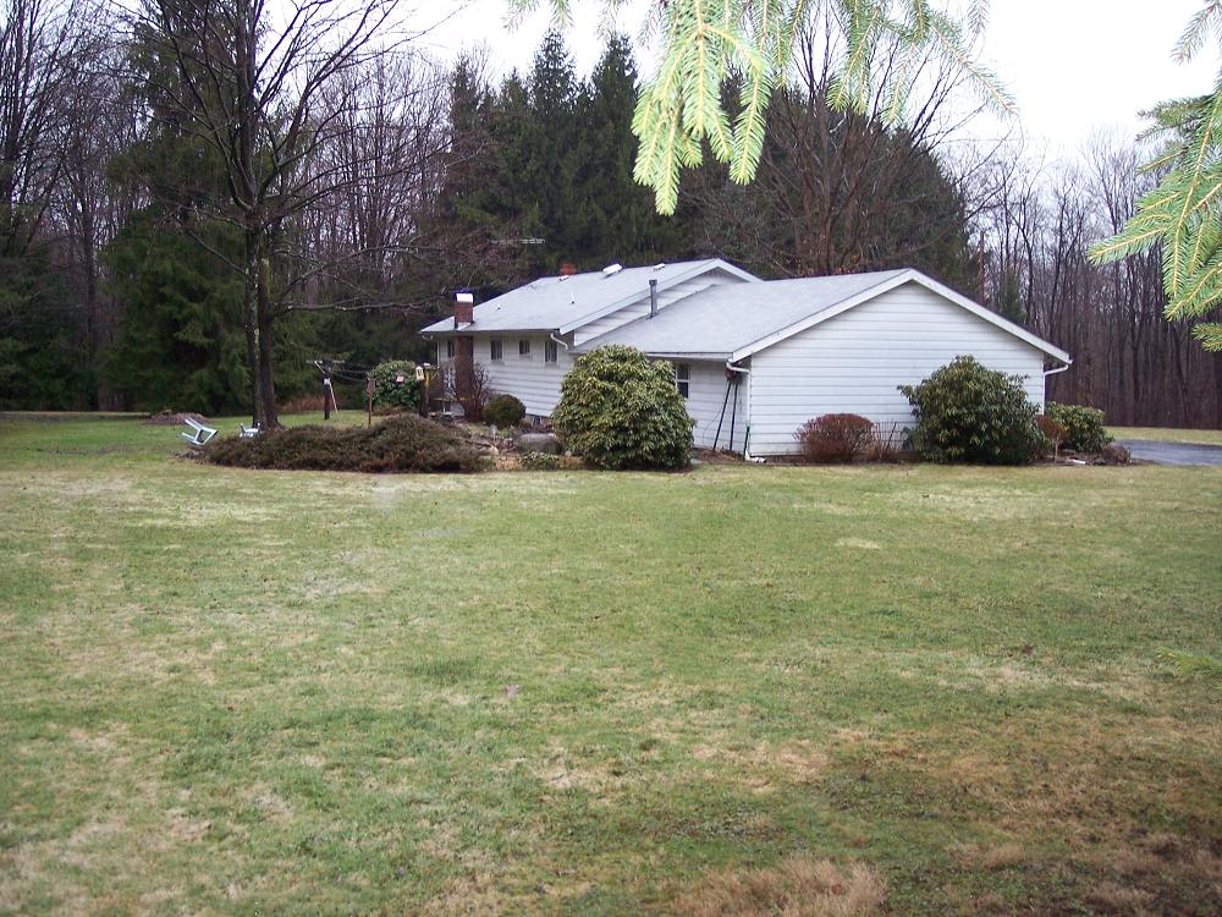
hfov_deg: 47.9
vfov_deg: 36.8
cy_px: 458
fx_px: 1377
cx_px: 611
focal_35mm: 39
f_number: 2.8
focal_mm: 8
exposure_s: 1/90
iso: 140
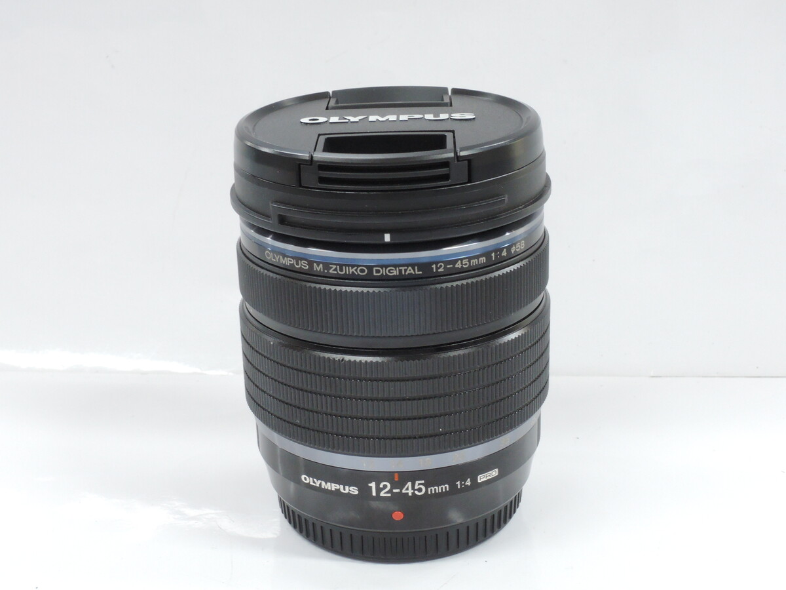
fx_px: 1362
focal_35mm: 60
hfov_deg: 32.2
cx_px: 393
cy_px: 295
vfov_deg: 24.4
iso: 800
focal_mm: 12.8
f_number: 7.3
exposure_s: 1/20
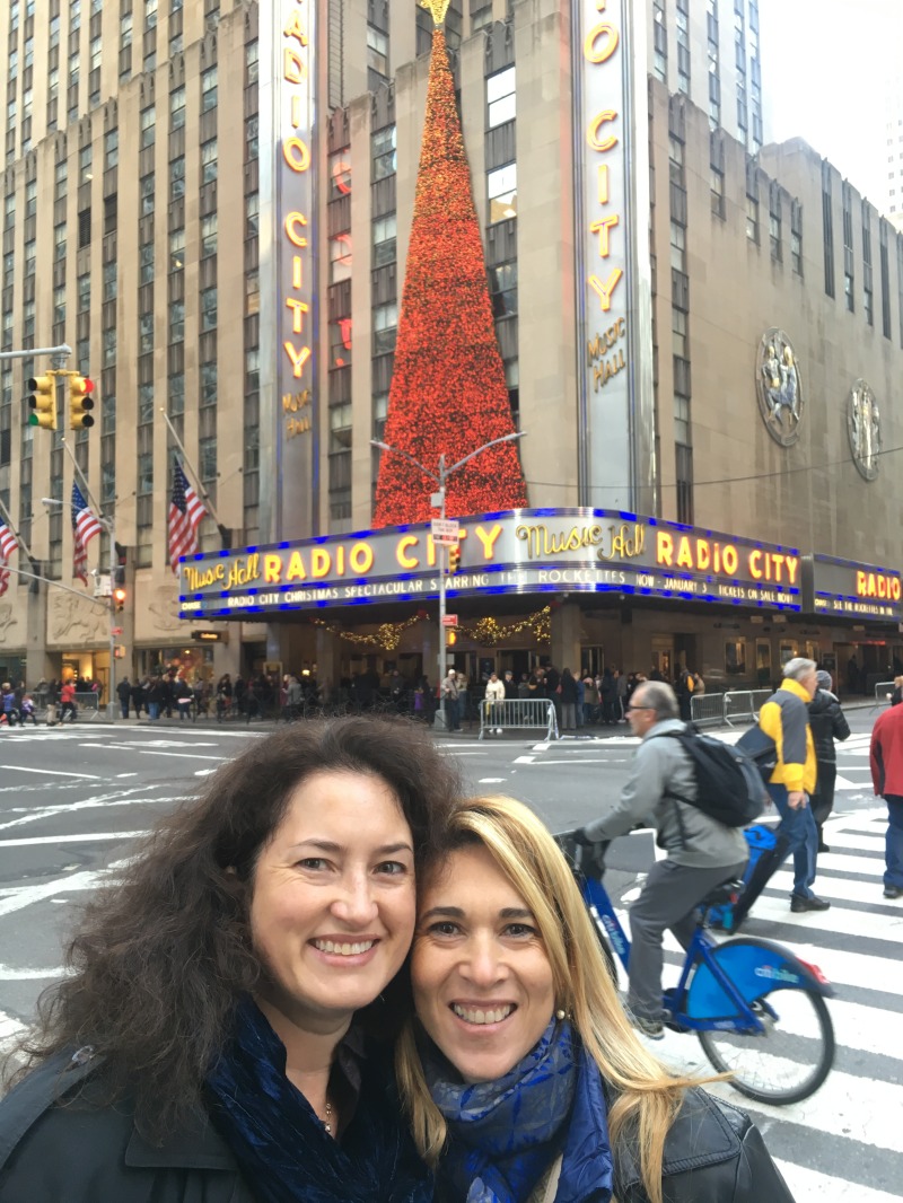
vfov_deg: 61.6
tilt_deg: +4.5
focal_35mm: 29
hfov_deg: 48.2
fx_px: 1008
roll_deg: +1.5
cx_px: 452
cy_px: 602
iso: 50
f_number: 2.2
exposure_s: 1/30
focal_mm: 4.15
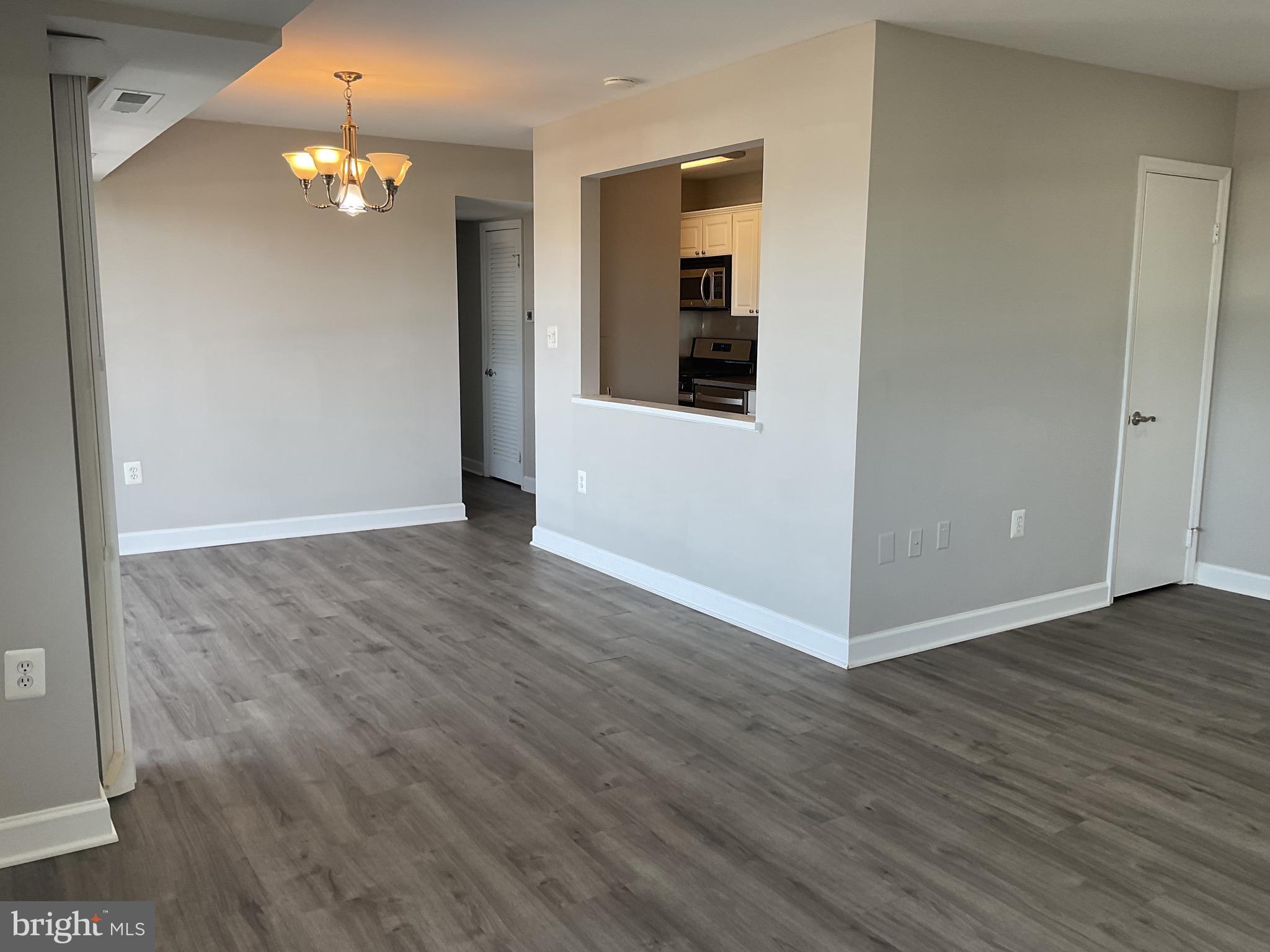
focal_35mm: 29
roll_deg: -0.1
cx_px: 635
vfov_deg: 48.2
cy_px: 476
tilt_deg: -10.4
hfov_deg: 61.7
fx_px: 1064
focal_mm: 3
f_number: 1.8
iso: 40
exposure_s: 1/120
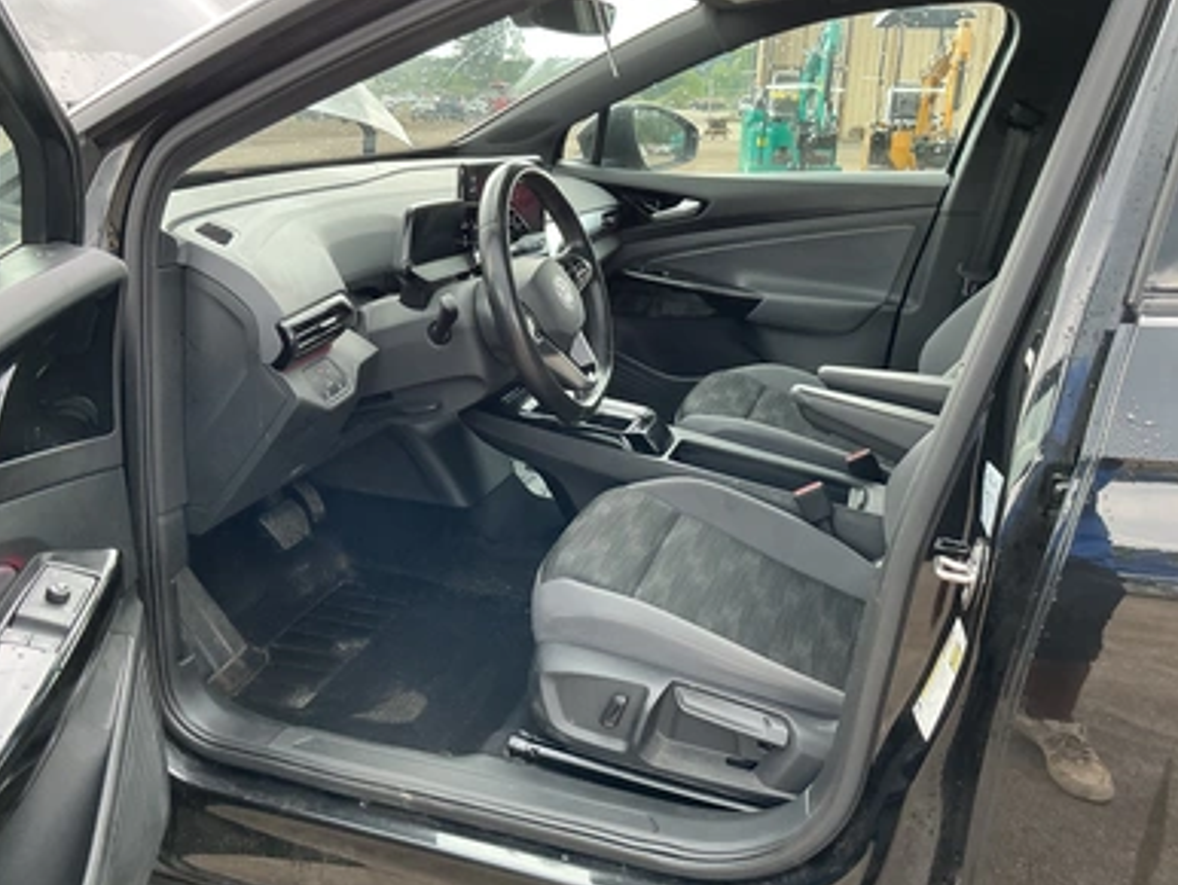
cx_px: 574
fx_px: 987
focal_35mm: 29
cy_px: 446
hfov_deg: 61.6
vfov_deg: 48.3
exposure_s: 1/122
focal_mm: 3
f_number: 1.8
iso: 50
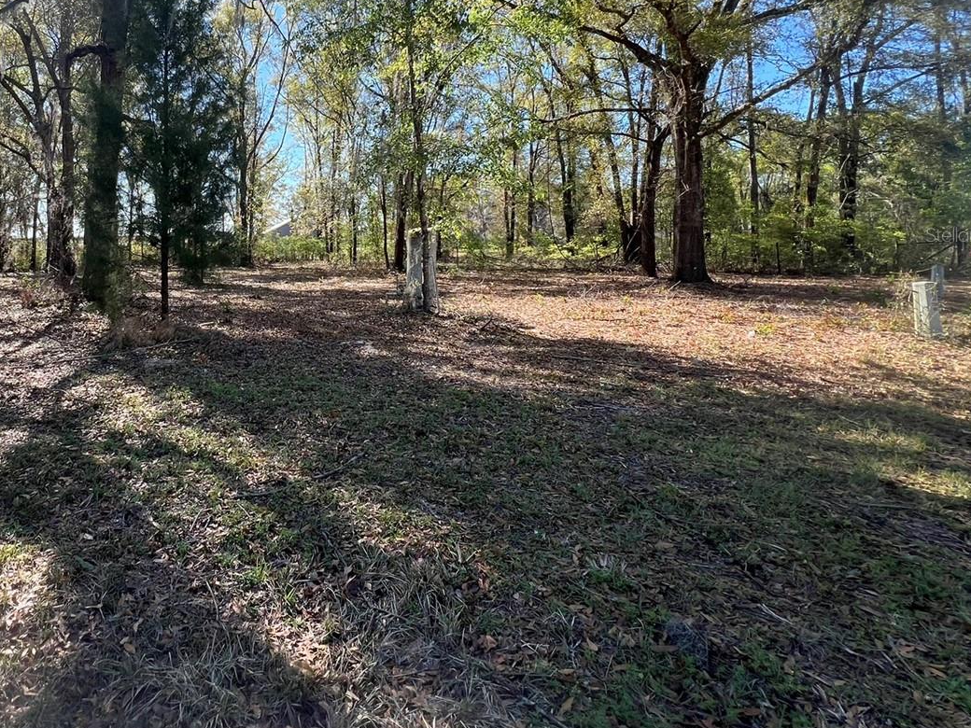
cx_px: 267
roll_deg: +0.9
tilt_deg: +0.9
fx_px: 561
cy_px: 234
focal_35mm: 20
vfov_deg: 64.0
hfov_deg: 76.9
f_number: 1.8
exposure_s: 1/350
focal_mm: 1.57
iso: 32
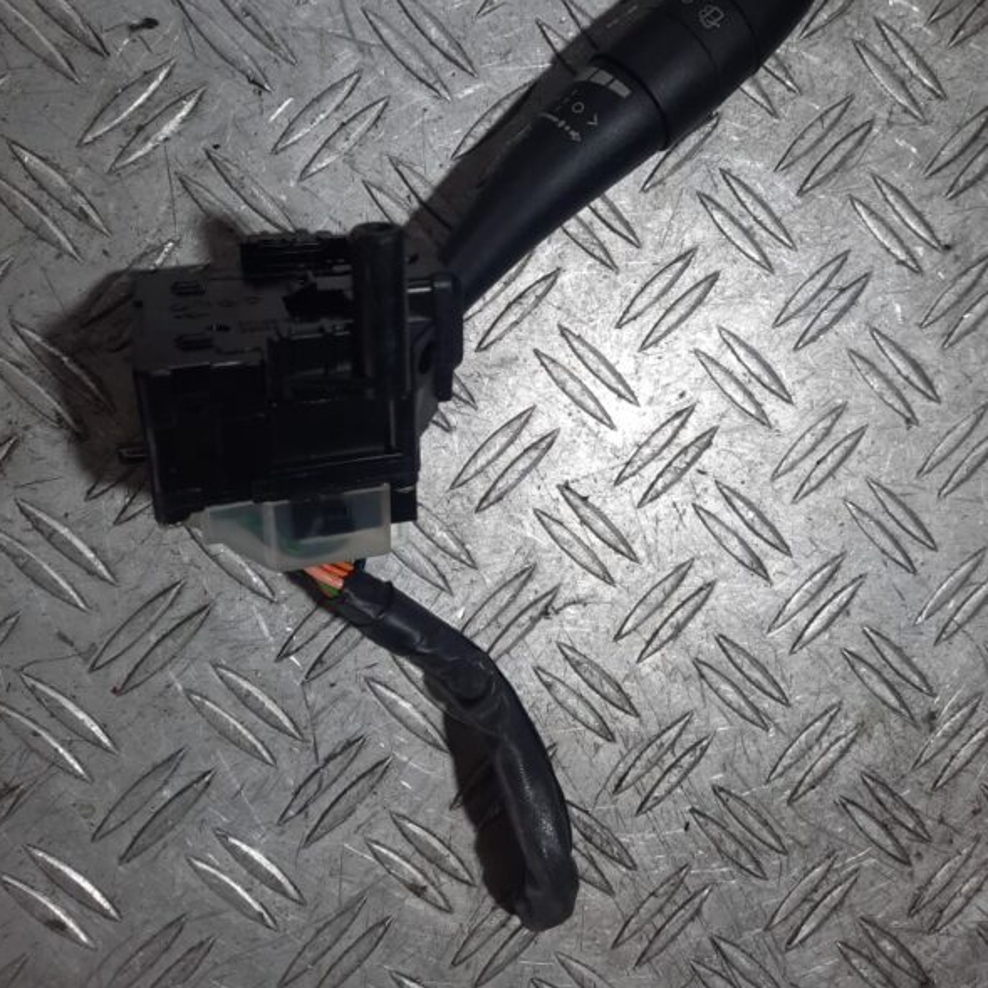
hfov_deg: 54.0
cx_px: 498
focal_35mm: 30
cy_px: 401
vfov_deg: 53.7
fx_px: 969
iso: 80
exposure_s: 1/50
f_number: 2
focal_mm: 4.6
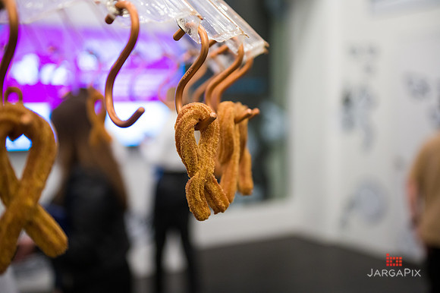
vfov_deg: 27.0
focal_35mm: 50
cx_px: 220
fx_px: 611
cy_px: 146
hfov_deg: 39.6
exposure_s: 1/200
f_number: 3.2
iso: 3200
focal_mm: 50
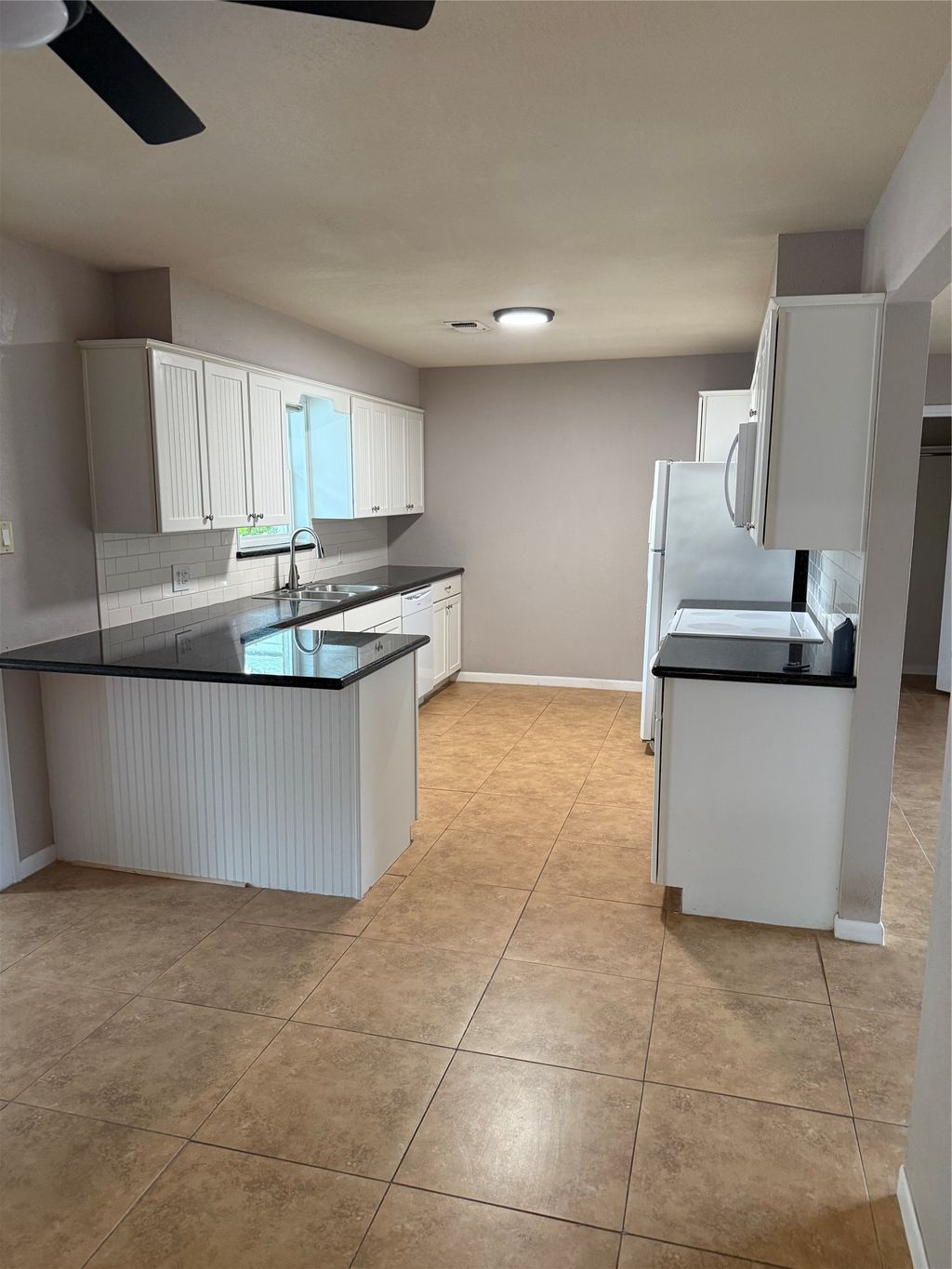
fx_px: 880
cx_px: 476
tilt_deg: -10.7
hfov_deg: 56.8
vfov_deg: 71.6
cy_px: 634
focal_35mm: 24
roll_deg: -1.8
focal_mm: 6.76
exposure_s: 1/60
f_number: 1.78
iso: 250
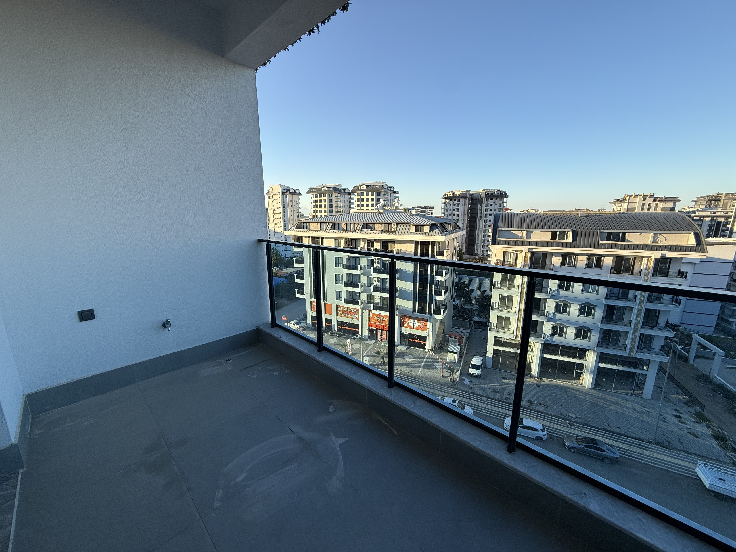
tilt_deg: -11.6
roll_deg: +0.0
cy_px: 276
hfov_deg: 102.1
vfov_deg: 85.7
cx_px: 368
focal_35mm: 14
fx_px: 298
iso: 50
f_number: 2.2
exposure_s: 1/585
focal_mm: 2.22
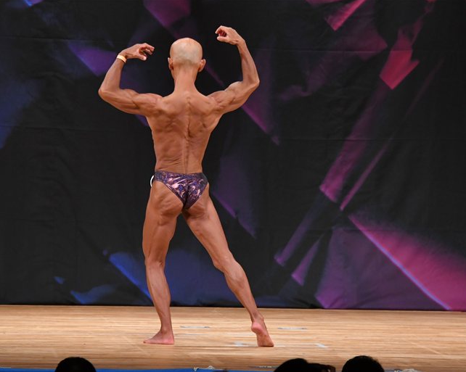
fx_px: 3984
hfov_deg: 6.7
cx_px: 222
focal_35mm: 289
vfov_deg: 5.4
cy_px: 186
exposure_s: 1/400
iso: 3200
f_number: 5.6
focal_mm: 170
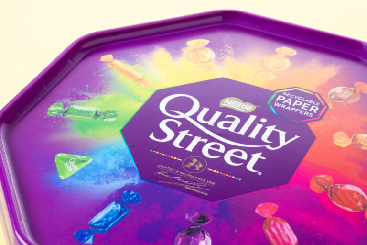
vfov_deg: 15.2
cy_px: 122
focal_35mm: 90
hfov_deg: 22.6
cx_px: 184
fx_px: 917
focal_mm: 60
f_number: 13
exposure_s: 1/200
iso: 100
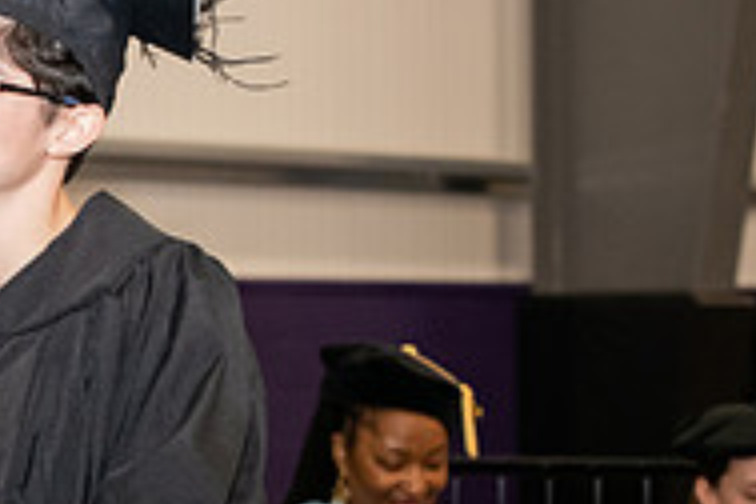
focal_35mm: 215
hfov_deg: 9.3
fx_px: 4515
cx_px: -376
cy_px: 326
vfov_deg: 6.4
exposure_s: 1/200
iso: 2000
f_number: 5
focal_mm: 70
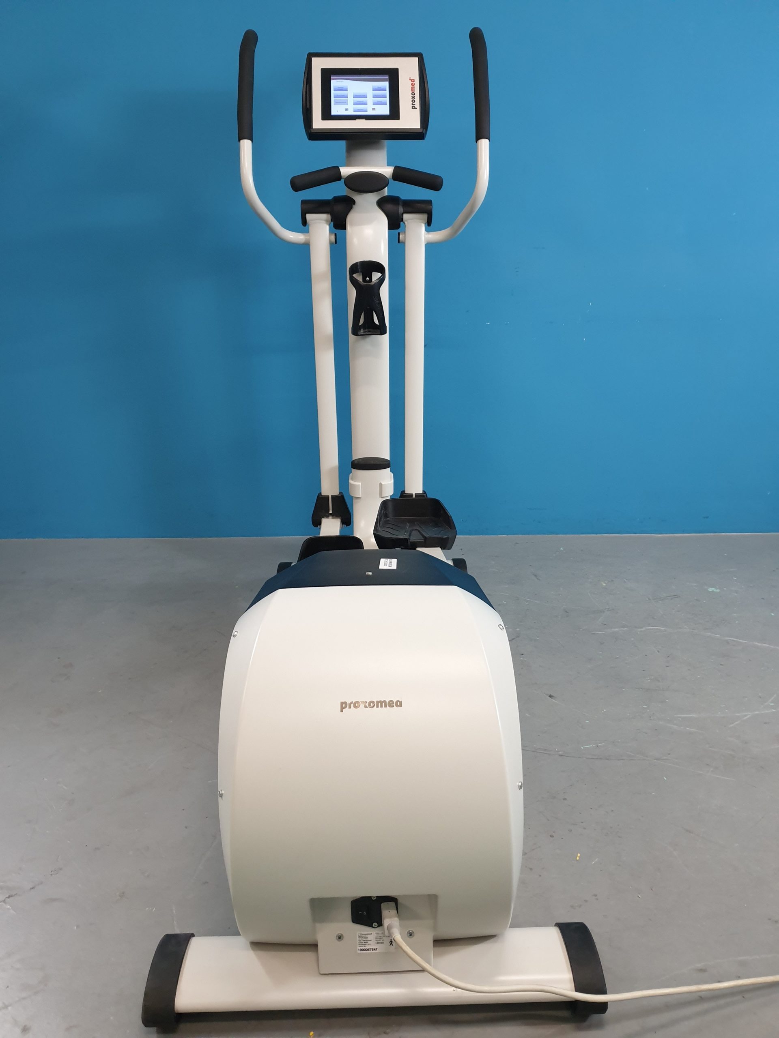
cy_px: 519
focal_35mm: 26
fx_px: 780
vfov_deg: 67.3
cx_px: 390
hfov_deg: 53.1
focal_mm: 4.3
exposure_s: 1/50
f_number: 1.5
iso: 250
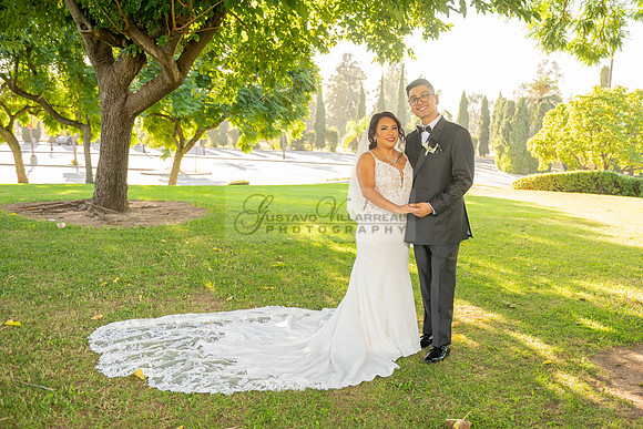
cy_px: 233
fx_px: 648
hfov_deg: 52.6
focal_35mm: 36
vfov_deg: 36.6
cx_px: 366
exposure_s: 1/200
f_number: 3.5
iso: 200
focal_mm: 31
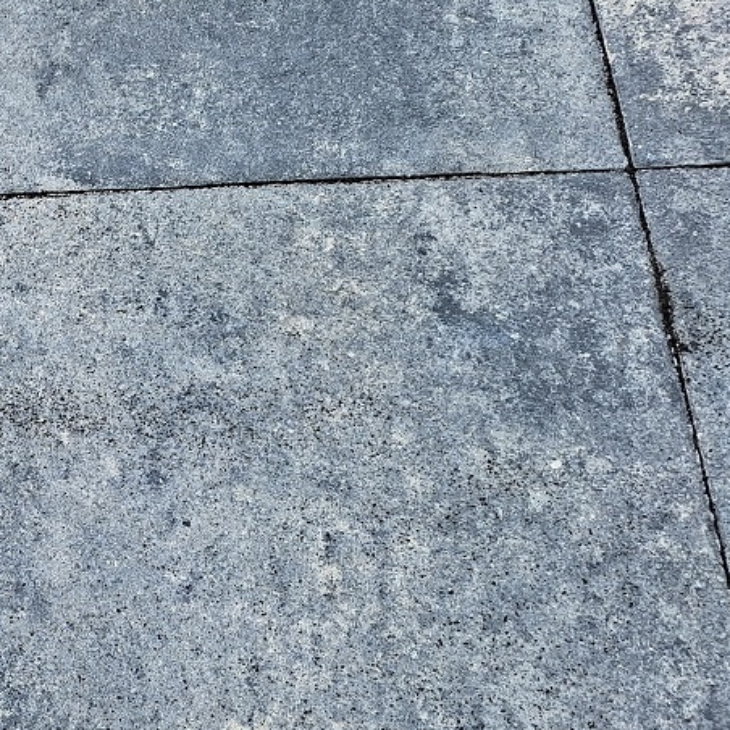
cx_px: -216
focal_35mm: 54
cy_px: 518
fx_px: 1288
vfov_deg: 31.2
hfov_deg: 26.8
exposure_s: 1/966
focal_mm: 5.54
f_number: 1.8
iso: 40
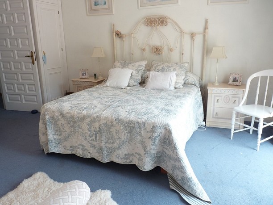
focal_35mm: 27
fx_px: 213
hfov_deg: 65.3
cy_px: 102
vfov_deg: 51.4
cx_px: 136
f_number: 3.2
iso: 80
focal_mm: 4.8
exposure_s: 1/30
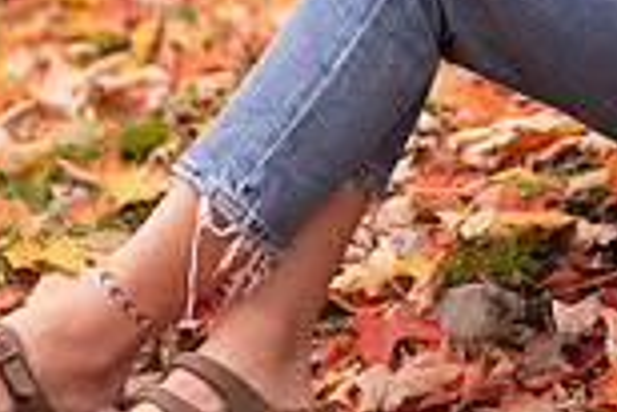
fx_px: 5490
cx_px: 465
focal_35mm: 320
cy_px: -282
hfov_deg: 6.4
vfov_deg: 4.3
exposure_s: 1/500
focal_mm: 85
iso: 100
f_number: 1.8
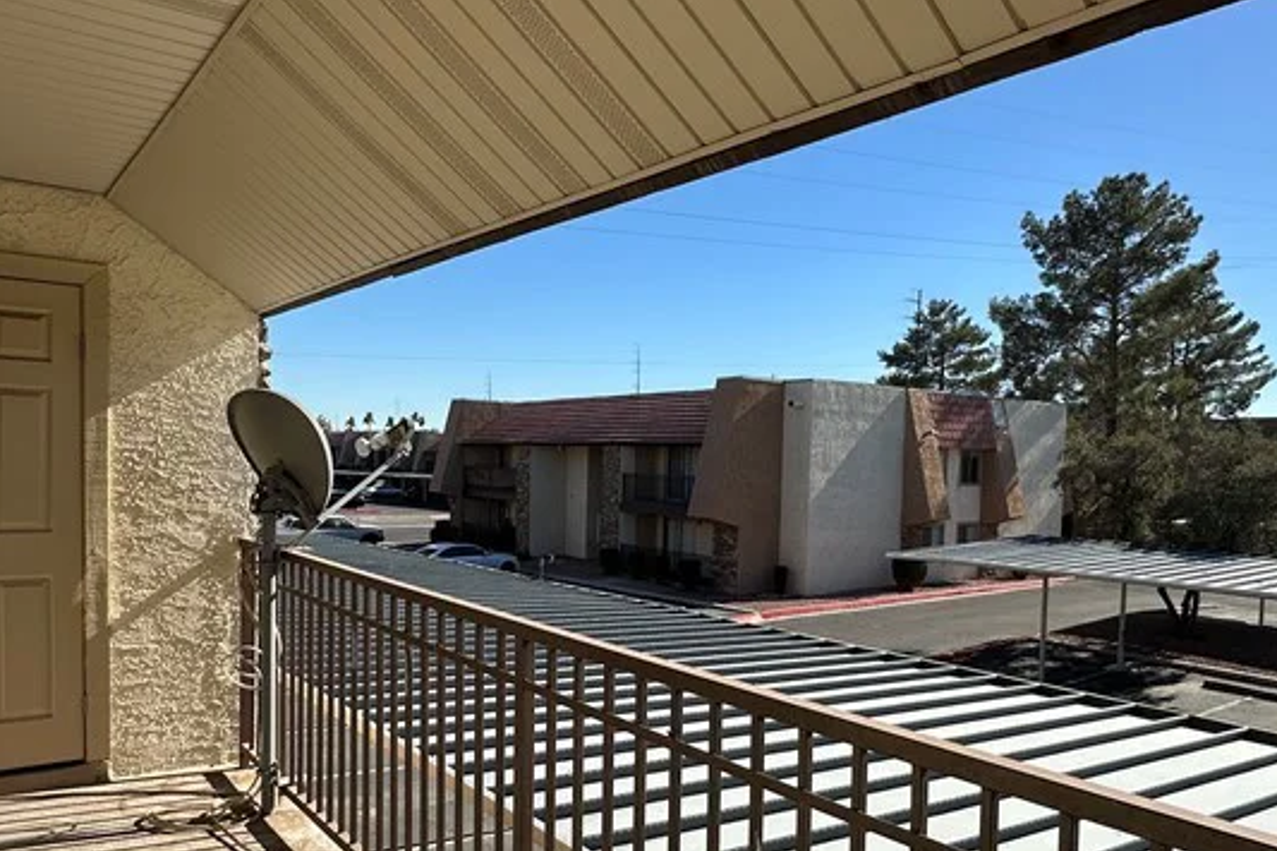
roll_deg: -1.6
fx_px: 993
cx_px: 647
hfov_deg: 65.5
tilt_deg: -3.0
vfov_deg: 46.1
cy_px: 518
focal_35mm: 28
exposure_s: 1/1916
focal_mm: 2.22
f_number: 2.2
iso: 50
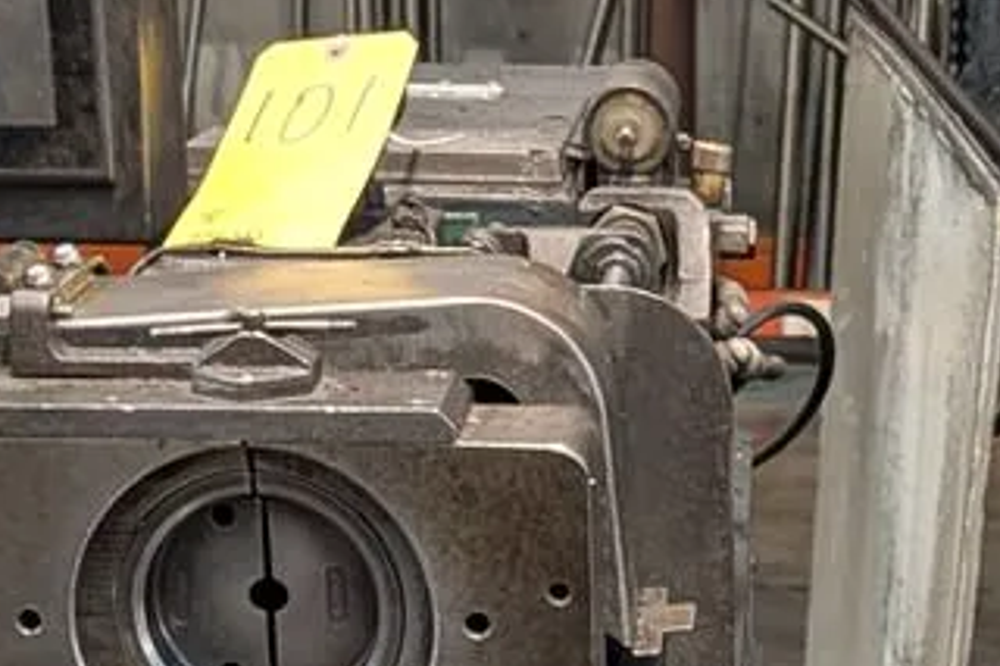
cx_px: 925
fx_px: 3109
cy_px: 904
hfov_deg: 17.9
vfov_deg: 11.8
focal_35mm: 112
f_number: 1.68
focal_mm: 6.9
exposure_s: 1/60
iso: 534
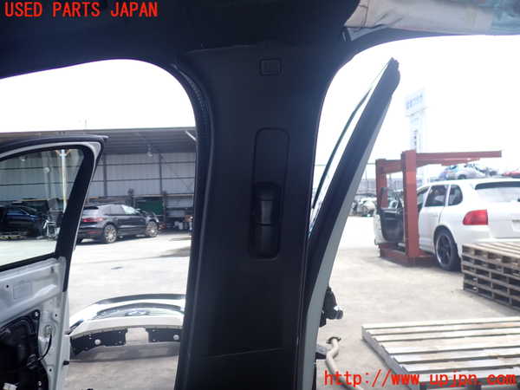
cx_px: 260
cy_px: 195
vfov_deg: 46.8
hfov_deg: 60.0
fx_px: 451
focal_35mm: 30
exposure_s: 1/80
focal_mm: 5.4
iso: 100
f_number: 6.3
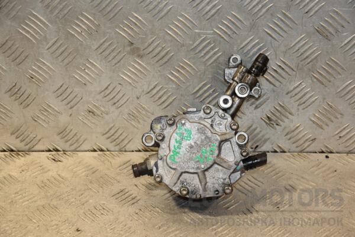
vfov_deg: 15.7
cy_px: 118
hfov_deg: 23.4
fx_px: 858
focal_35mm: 87
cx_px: 178
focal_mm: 58
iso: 800
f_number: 5
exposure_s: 1/160
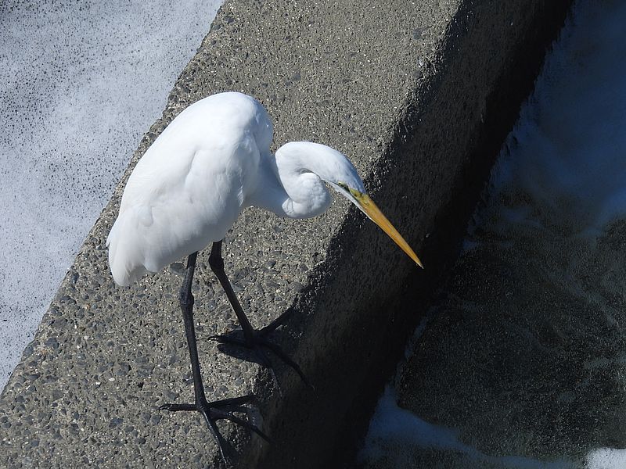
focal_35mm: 700
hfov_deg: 2.8
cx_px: 313
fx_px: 12659
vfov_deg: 2.1
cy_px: 234
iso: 140
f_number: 5.6
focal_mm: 125
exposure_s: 1/1600
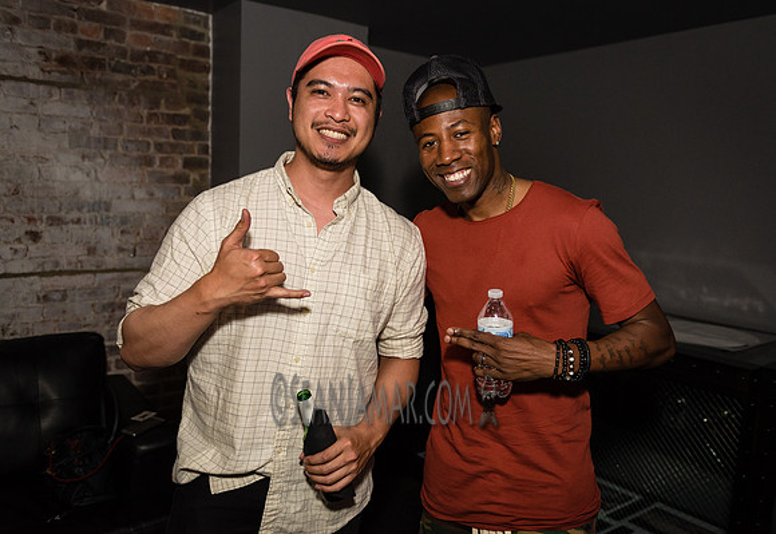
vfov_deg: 45.2
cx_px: 382
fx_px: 642
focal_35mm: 29
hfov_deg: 62.3
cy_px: 265
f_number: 3.2
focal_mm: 27
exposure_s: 1/640
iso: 1600
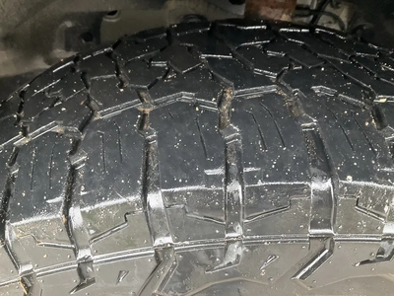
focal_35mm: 29
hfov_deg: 61.7
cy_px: 148
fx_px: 330
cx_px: 197
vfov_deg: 48.2
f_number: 1.8
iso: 320
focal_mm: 3
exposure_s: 1/47
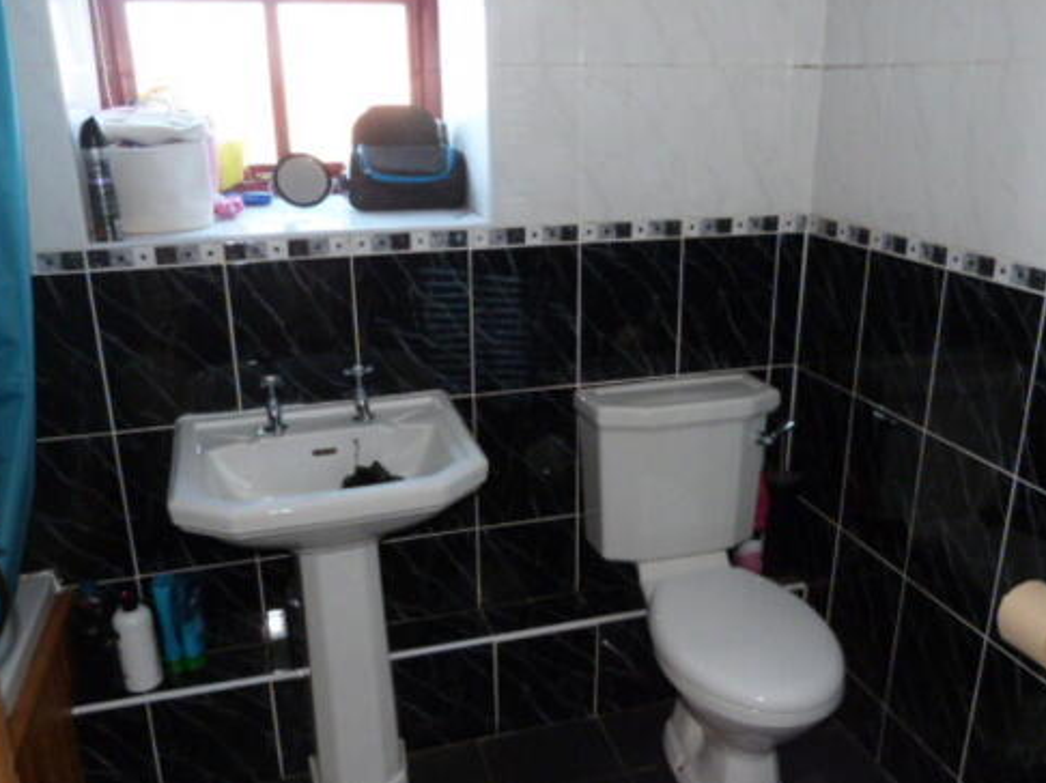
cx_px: 561
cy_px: 390
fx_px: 906
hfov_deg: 59.9
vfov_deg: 46.8
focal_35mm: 30
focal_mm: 4.5
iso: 400
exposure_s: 1/60
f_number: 2.8
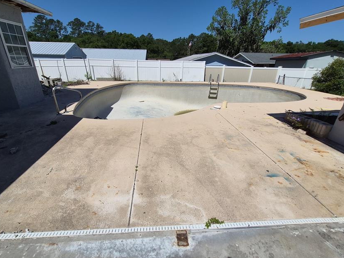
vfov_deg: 78.1
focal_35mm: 16
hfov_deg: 94.5
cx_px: 167
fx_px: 159
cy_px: 131
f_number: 2.2
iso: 40
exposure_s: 1/4416
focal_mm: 1.74
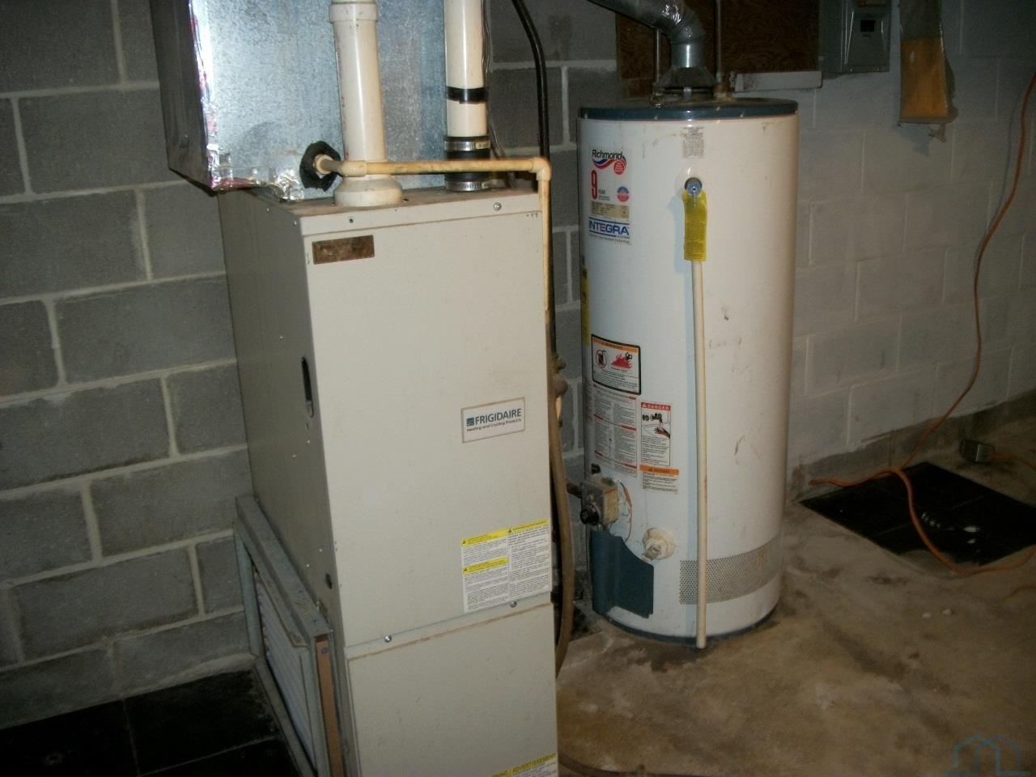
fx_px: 958
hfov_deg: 56.8
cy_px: 388
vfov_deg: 44.2
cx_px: 518
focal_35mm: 32
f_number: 2.9
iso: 160
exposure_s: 1/30
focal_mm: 5.7
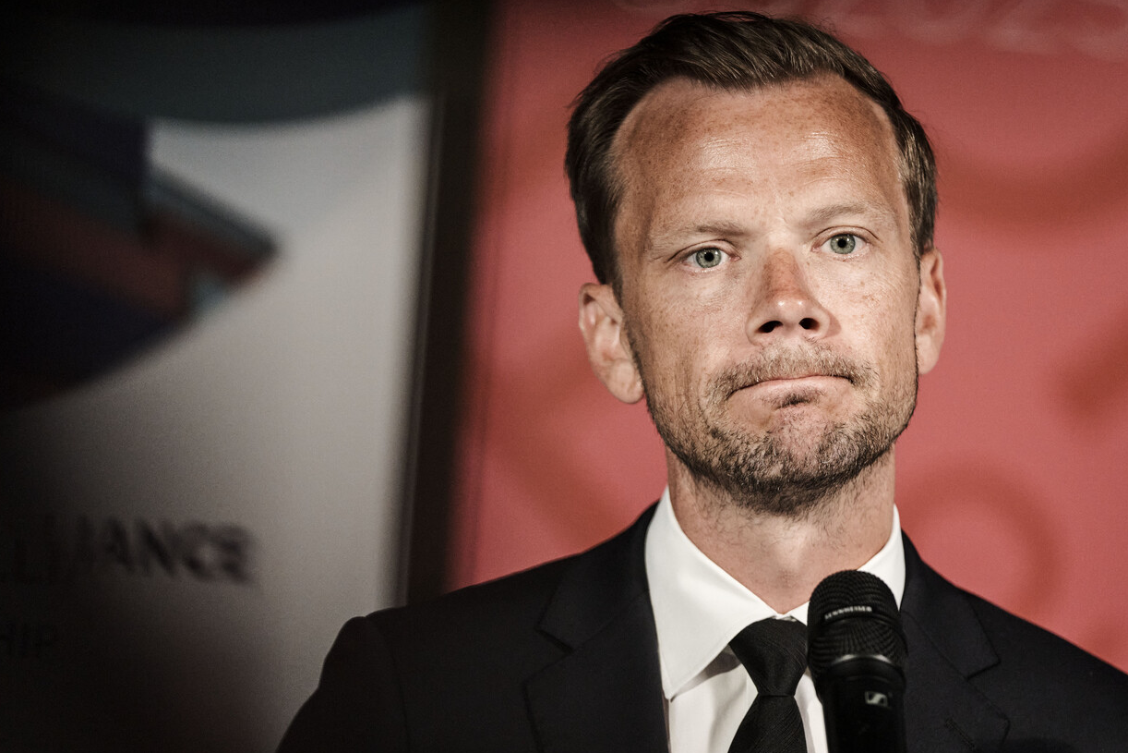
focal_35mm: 233
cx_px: 599
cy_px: 461
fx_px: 7301
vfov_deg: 5.9
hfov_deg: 8.8
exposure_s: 1/320
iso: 4000
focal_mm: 178
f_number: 2.8
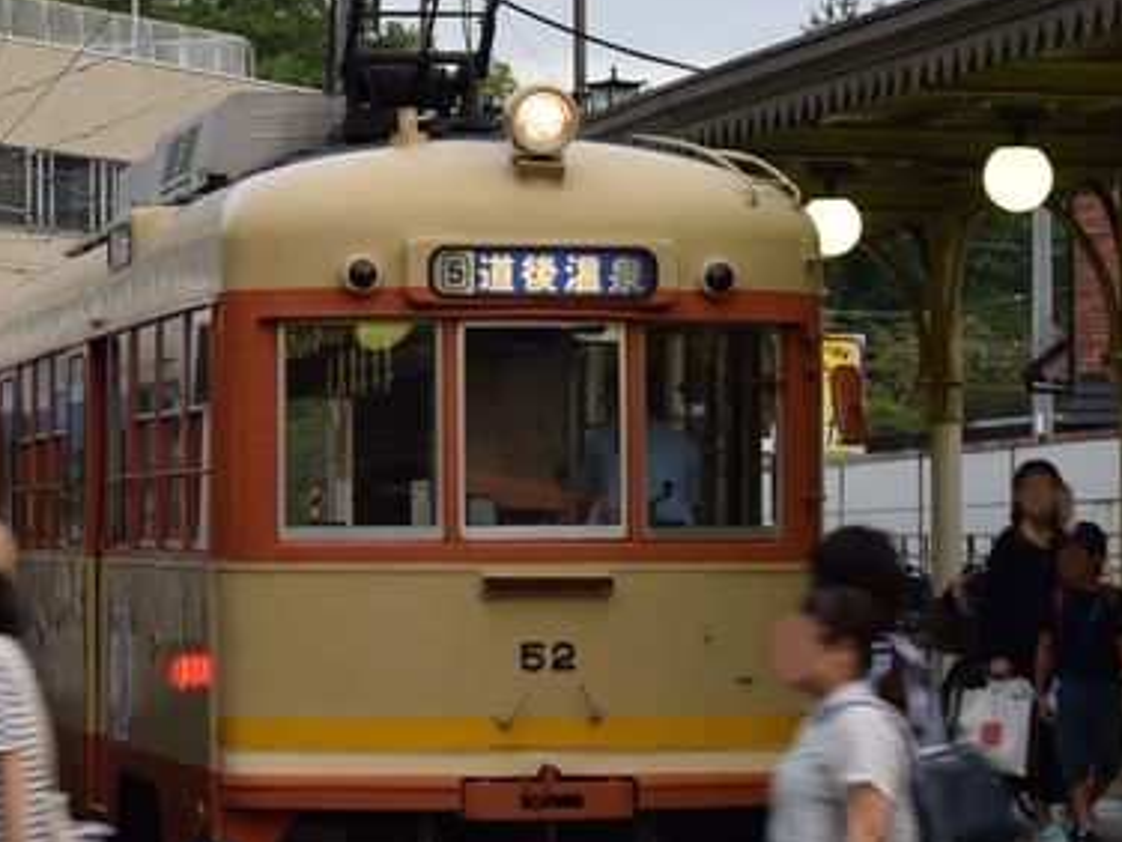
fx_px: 5479
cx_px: 275
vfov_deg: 8.8
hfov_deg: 11.7
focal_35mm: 169
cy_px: 321
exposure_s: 1/20
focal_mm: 55
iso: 100
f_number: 8
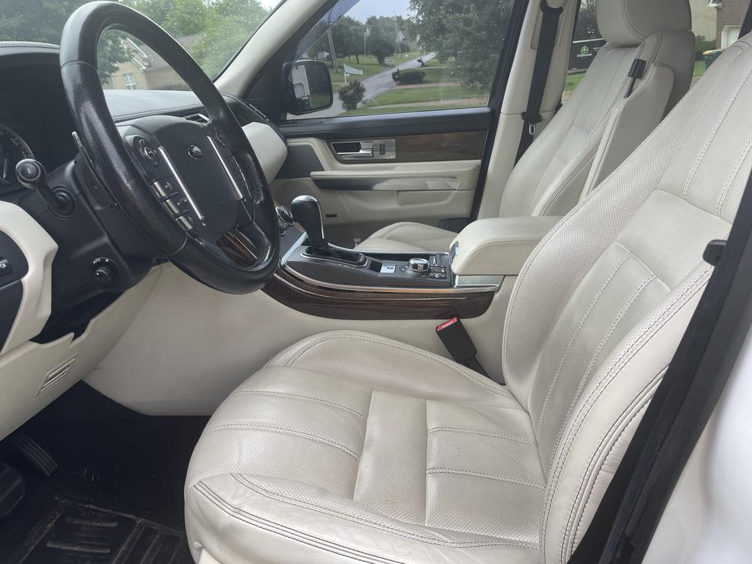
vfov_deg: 53.1
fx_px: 565
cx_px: 376
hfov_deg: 67.3
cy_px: 282
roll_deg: +11.8
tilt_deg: -21.9
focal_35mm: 26
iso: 50
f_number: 1.6
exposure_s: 1/121
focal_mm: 4.2
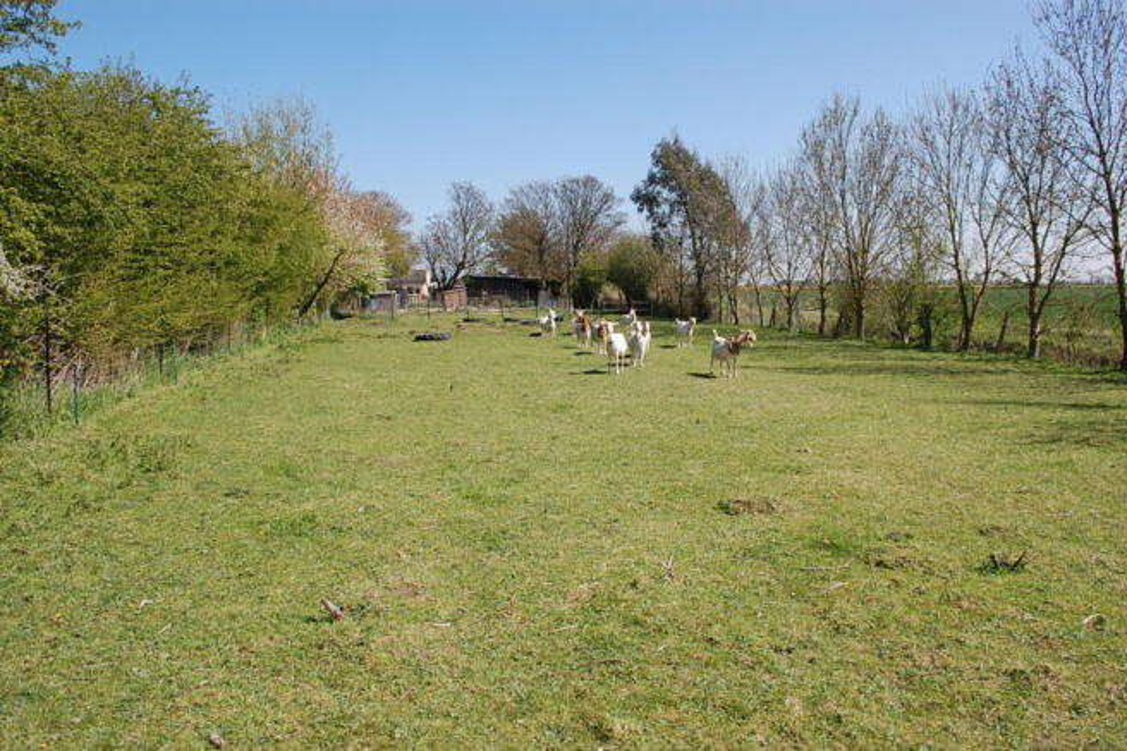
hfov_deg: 67.4
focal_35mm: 27
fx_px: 845
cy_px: 376
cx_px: 564
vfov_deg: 47.9
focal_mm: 18
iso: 200
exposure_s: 1/320
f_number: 9
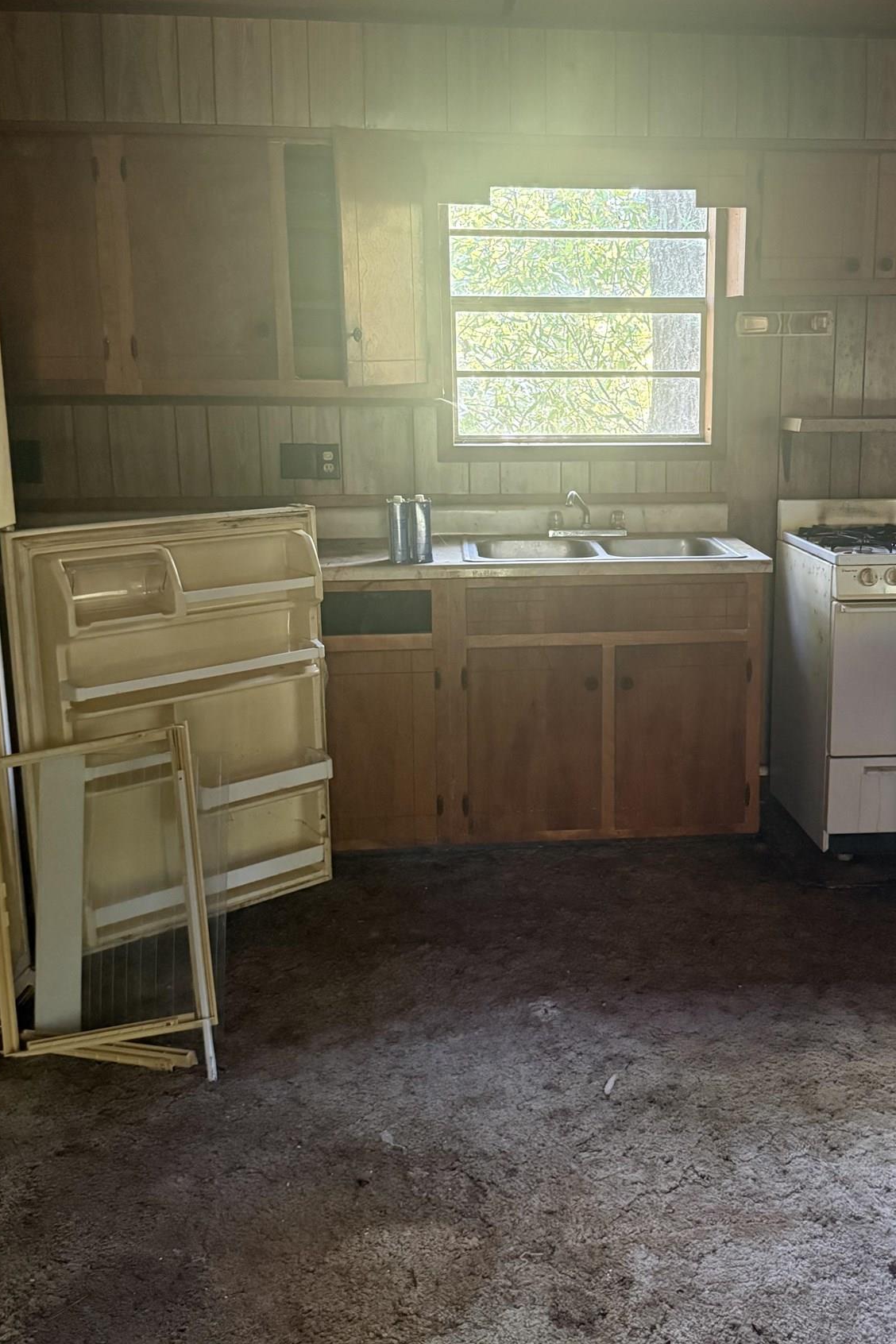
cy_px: 582
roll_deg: -0.1
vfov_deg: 55.6
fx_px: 1269
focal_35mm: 34
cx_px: 566
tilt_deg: -8.7
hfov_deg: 38.6
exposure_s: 1/40
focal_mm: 6.76
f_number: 1.78
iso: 1000
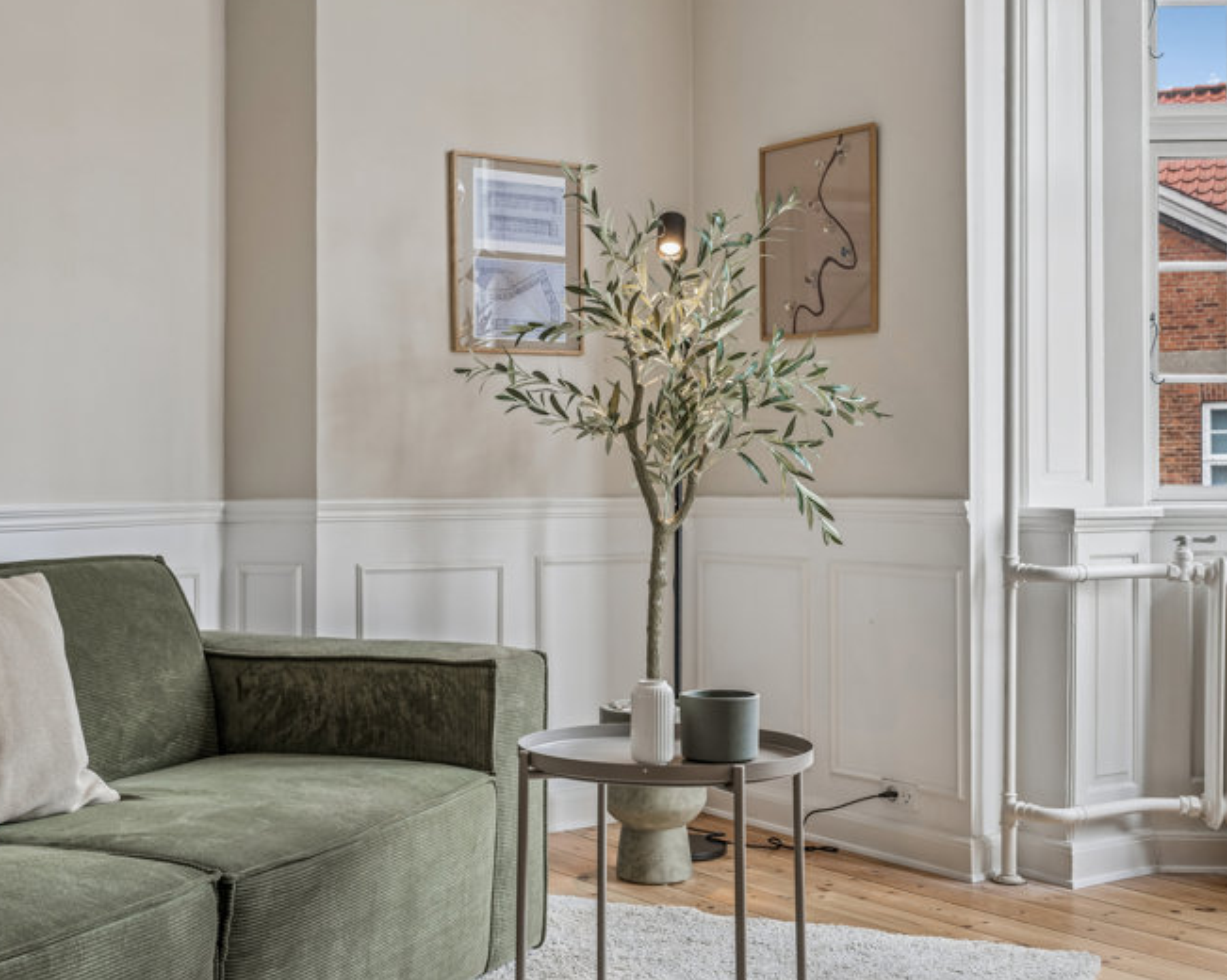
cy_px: 493
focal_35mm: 45
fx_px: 1633
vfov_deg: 33.4
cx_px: 501
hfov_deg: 41.0
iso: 160
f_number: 9
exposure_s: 1/8
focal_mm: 39
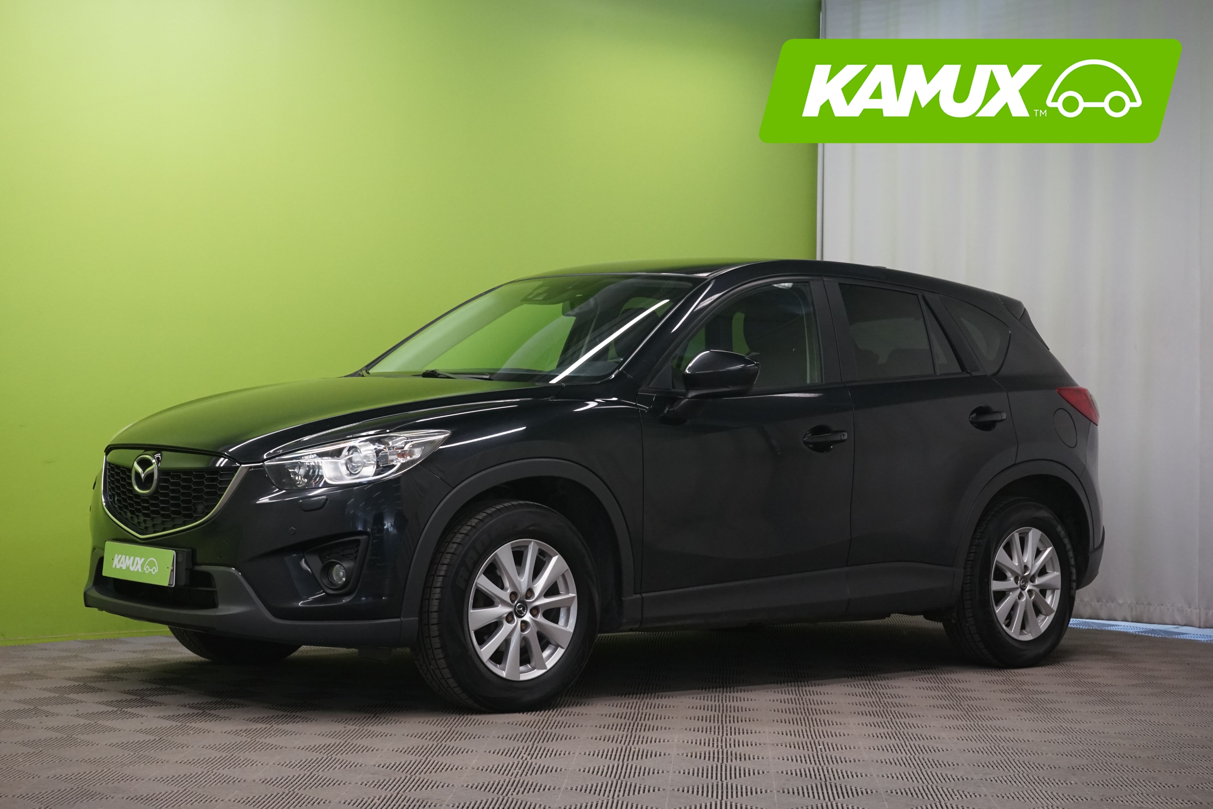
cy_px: 404
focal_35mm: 64
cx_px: 606
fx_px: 2156
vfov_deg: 21.2
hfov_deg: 31.4
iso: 2000
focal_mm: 64
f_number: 9
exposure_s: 1/25
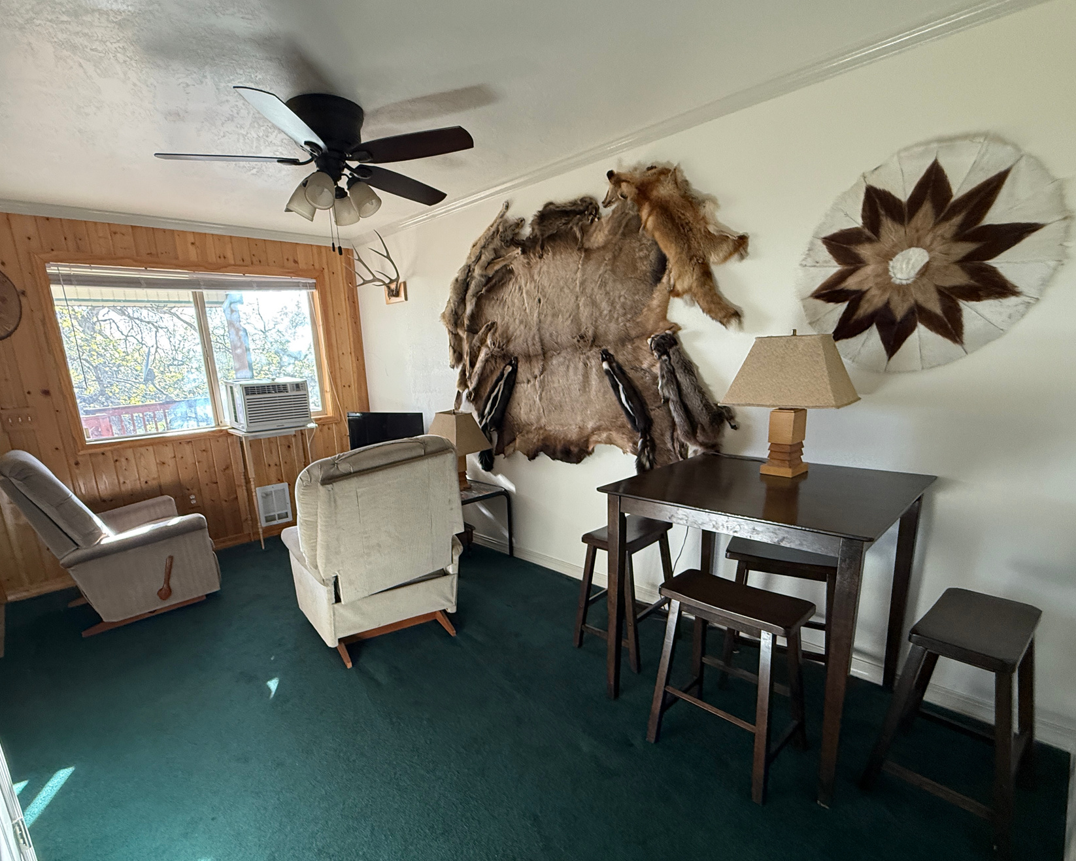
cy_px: 486
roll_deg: +2.5
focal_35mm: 17
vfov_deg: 76.6
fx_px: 541
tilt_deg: -13.4
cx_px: 507
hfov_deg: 89.5
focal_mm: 2.22
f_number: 2.2
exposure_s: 1/83
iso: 320
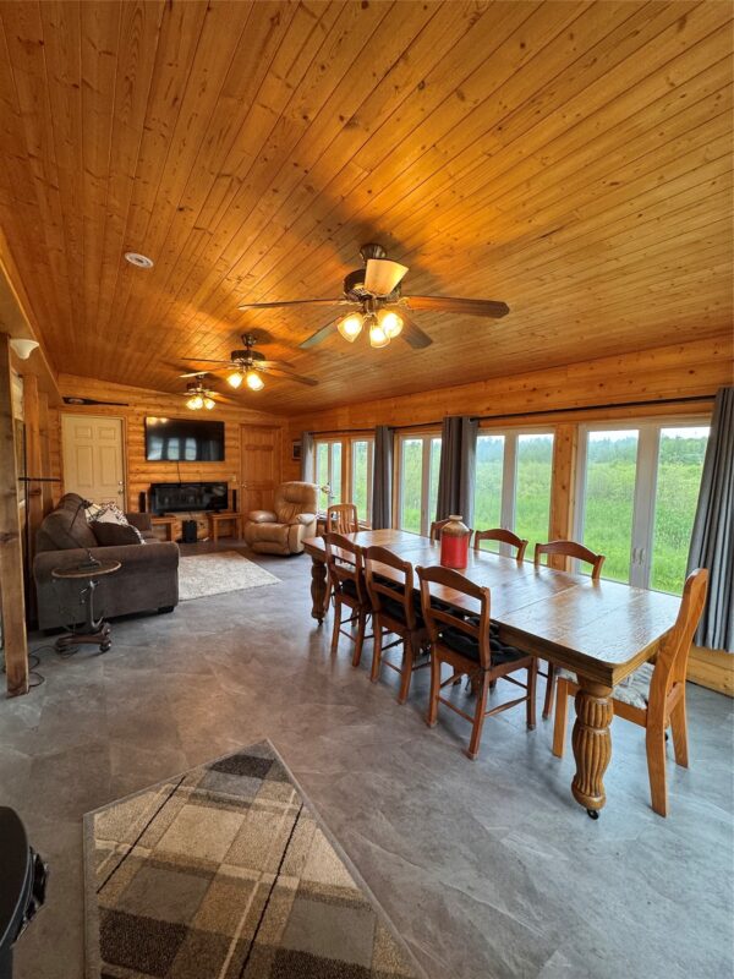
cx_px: 367
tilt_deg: -4.0
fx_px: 396
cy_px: 490
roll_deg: +0.6
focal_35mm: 14
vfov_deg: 102.1
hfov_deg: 85.7
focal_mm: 2.22
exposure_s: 1/120
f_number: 2.2
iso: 160
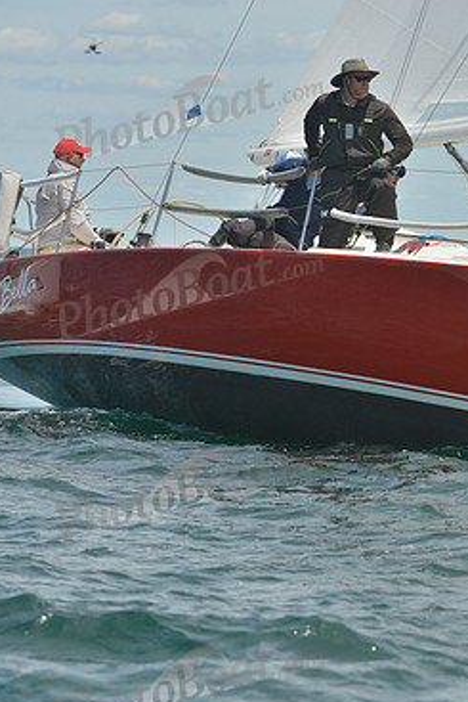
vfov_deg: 6.5
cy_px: 364
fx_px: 6156
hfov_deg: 4.3
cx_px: 424
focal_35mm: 316
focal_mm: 200
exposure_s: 1/800
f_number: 8
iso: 280
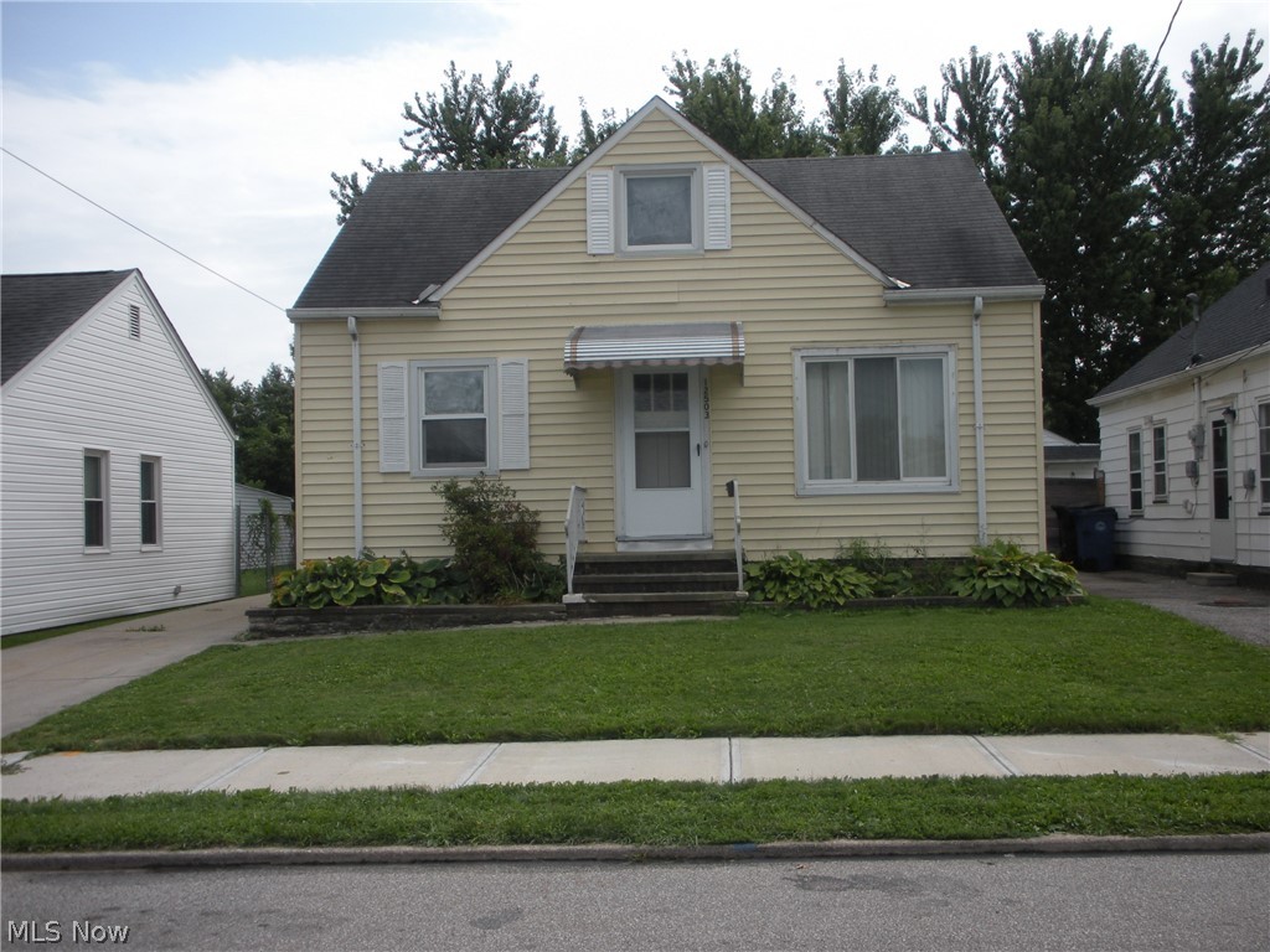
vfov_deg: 40.7
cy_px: 476
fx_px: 1284
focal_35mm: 35
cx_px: 635
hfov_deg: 52.6
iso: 64
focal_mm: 6.3
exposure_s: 1/790
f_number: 3.5
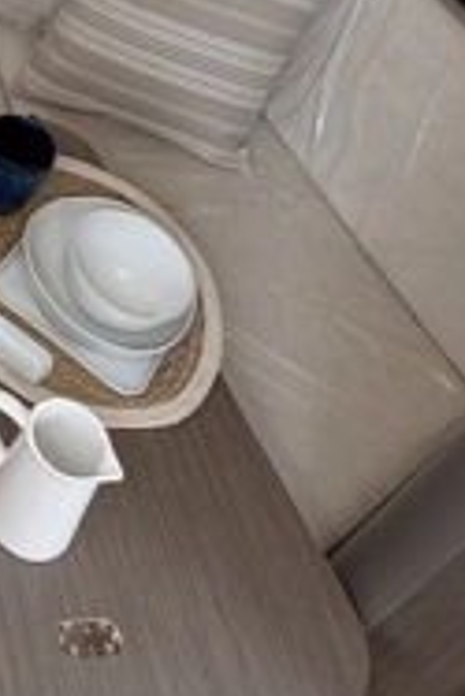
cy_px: -63
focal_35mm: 57
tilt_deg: -37.3
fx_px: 1102
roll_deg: -11.6
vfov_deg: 31.3
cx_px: -197
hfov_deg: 20.9
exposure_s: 1/121
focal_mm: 2.22
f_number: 2.2
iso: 80
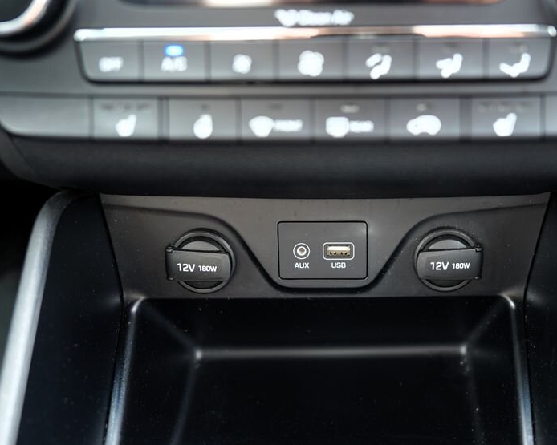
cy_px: 230
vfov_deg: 41.1
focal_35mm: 36
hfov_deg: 49.6
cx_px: 363
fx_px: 593
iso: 160
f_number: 2.8
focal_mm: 26
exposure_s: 1/30
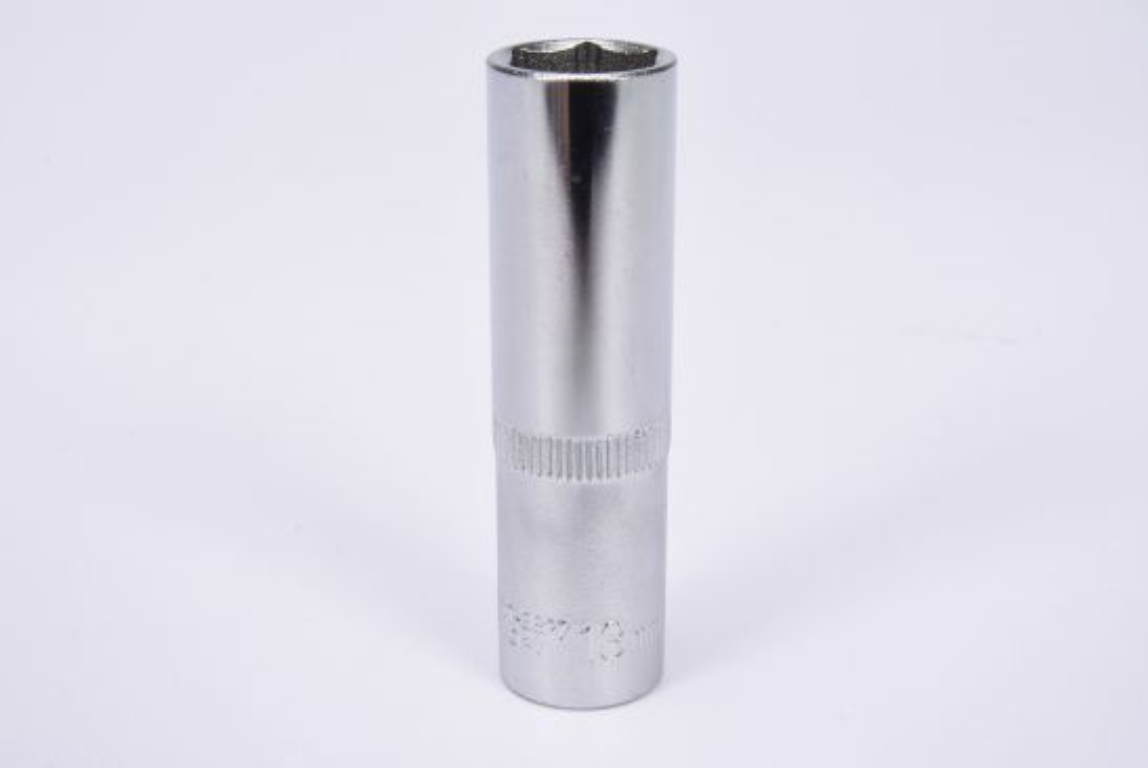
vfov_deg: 18.2
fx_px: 2394
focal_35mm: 75
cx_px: 574
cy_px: 384
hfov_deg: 27.0
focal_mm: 50
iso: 250
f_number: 18
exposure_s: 1/125
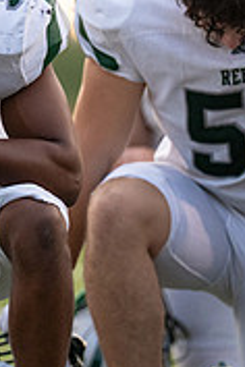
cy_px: 128
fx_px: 7400
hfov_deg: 1.9
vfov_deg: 2.8
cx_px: -148
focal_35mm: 725
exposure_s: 1/2500
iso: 640
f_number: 2.8
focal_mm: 176
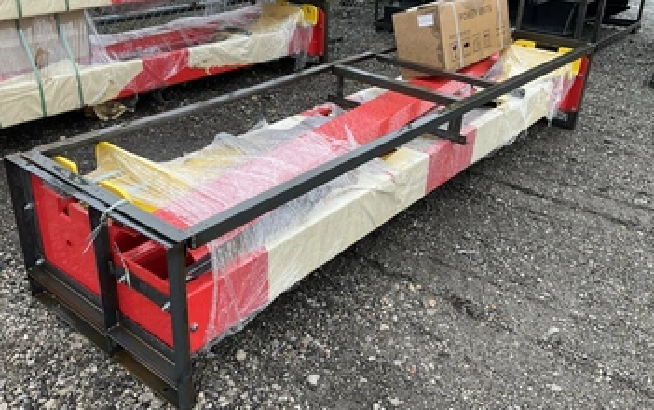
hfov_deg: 55.3
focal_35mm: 35
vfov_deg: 36.3
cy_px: 175
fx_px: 624
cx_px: 334
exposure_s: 1/140
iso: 16
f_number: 1.8
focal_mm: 3
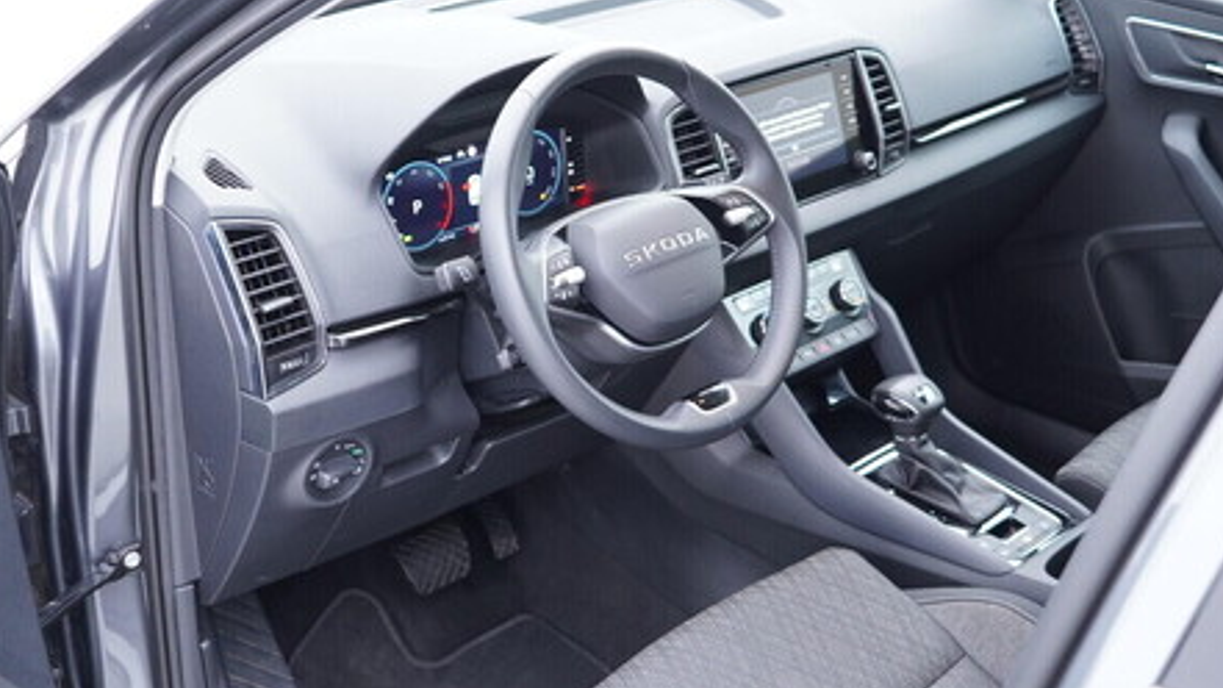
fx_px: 1524
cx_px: 580
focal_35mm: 47
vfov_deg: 25.4
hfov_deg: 43.7
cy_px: 429
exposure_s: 1/40
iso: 640
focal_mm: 24
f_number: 2.8
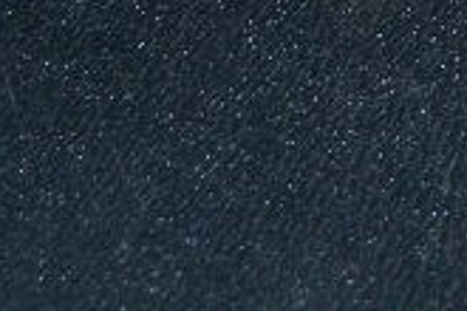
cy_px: -187
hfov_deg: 10.8
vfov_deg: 7.4
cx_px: 761
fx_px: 2348
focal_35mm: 181
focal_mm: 8.1
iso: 200
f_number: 3.8
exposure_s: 1/30
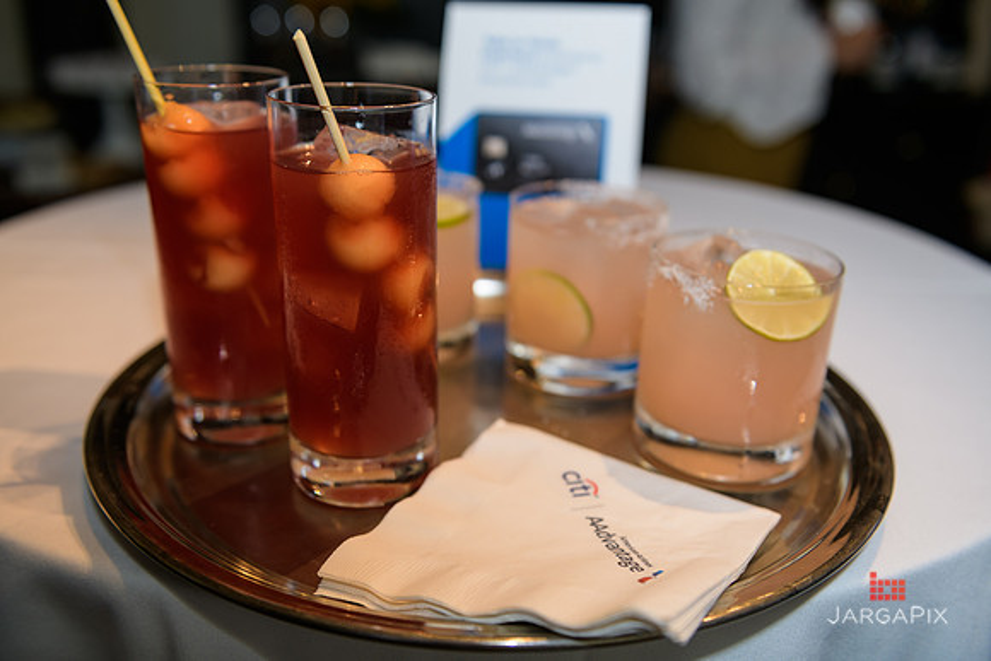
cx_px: 496
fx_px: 964
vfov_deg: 37.9
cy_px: 330
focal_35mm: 35
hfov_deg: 54.4
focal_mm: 35
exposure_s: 1/125
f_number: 3.2
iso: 200
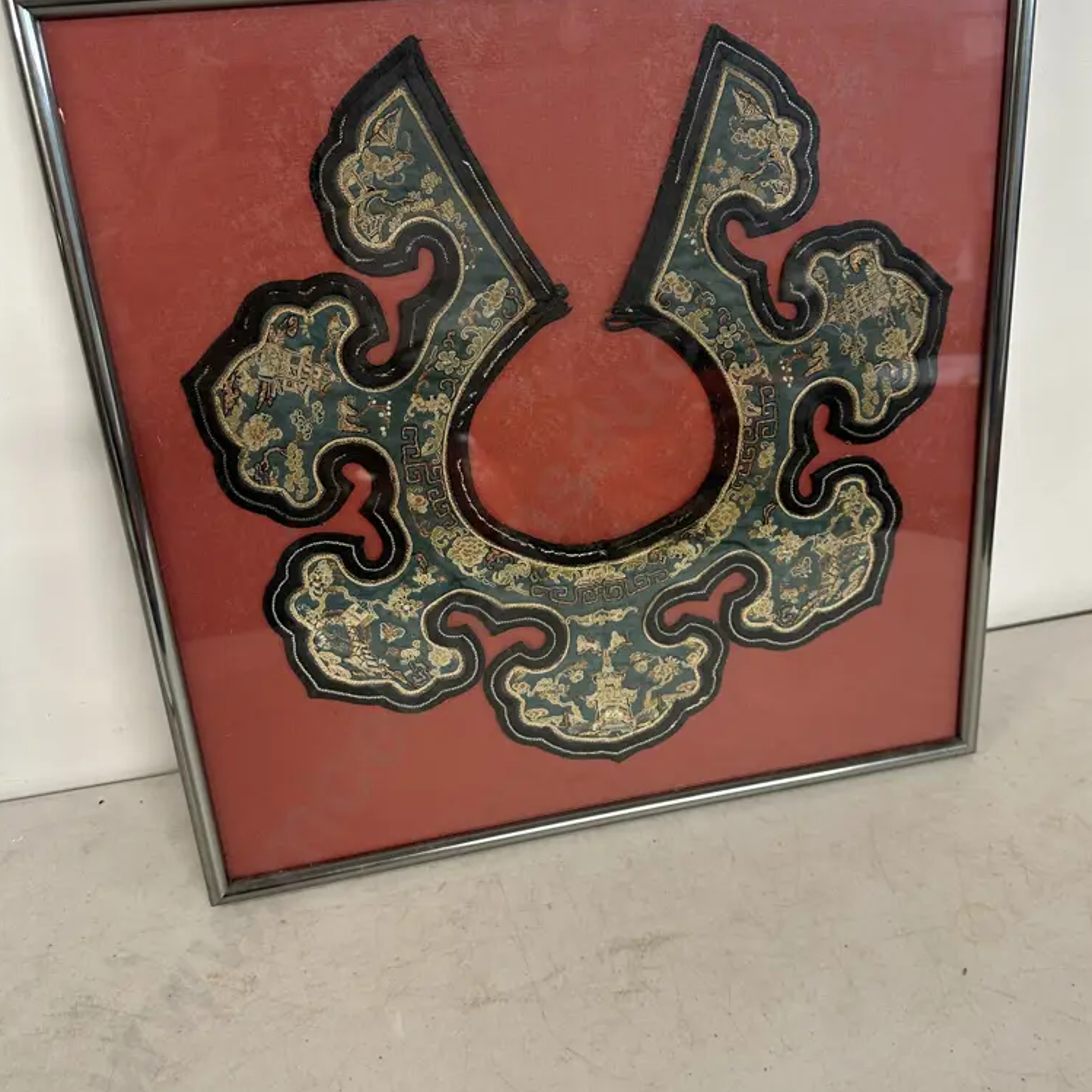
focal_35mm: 29
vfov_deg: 55.6
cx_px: 553
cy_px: 504
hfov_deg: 55.6
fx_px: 1035
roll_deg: +0.5
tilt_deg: -34.1
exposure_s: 1/50
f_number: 1.78
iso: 200
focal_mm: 6.86
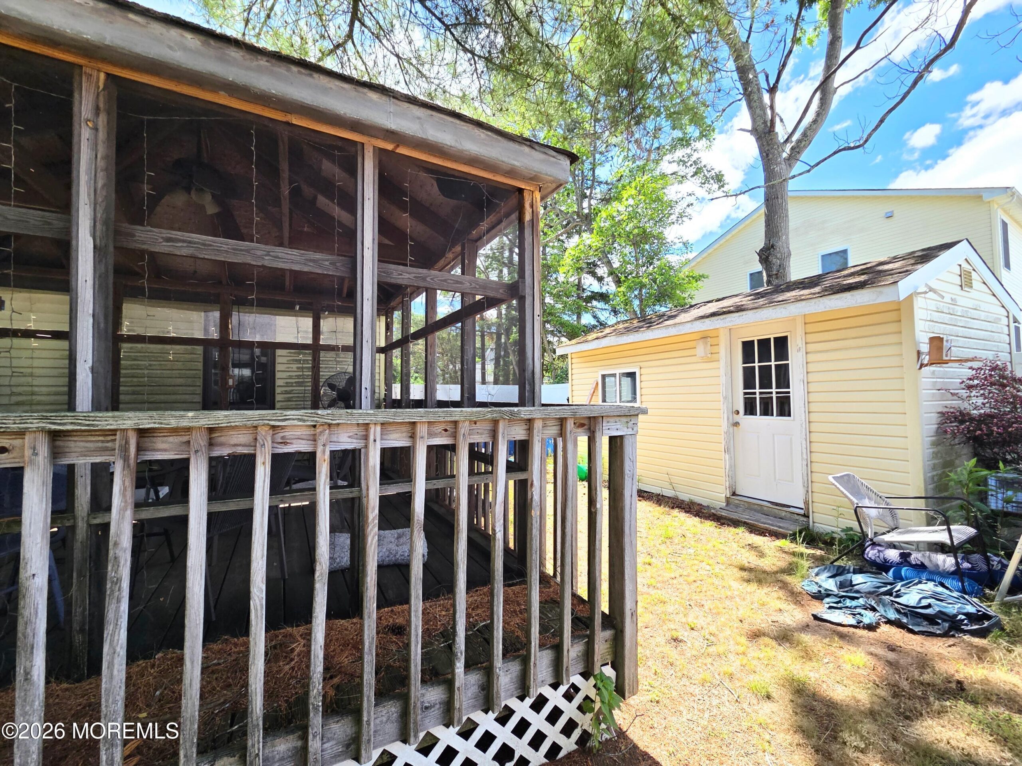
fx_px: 384
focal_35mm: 13
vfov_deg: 89.9
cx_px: 511
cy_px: 383
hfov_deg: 106.2
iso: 50
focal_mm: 2.2
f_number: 2.2
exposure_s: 1/681
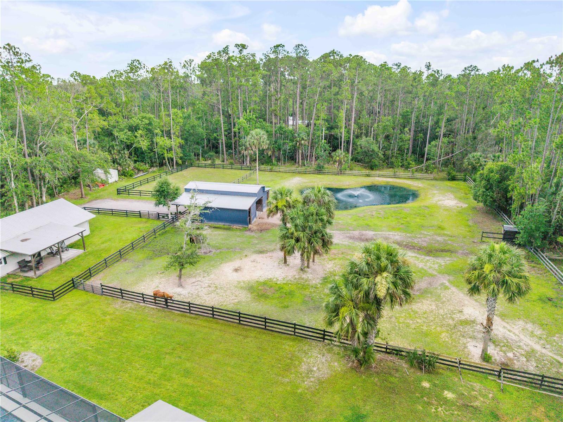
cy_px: 211
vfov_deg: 56.8
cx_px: 282
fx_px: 390
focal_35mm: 24
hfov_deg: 71.6
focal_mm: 8.67
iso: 320
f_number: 1.8
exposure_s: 1/350
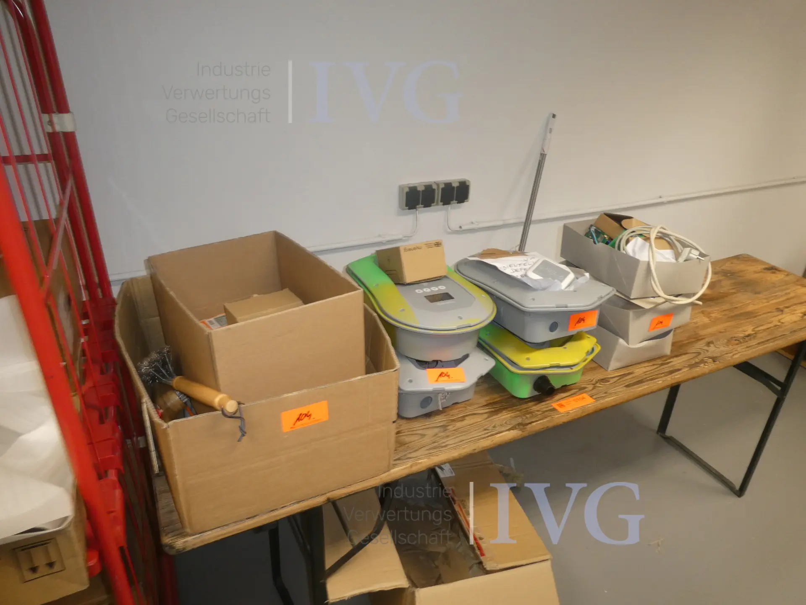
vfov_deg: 56.8
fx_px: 559
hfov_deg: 71.6
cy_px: 302
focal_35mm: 24
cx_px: 403
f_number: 3.3
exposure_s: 1/50
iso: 250
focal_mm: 4.3
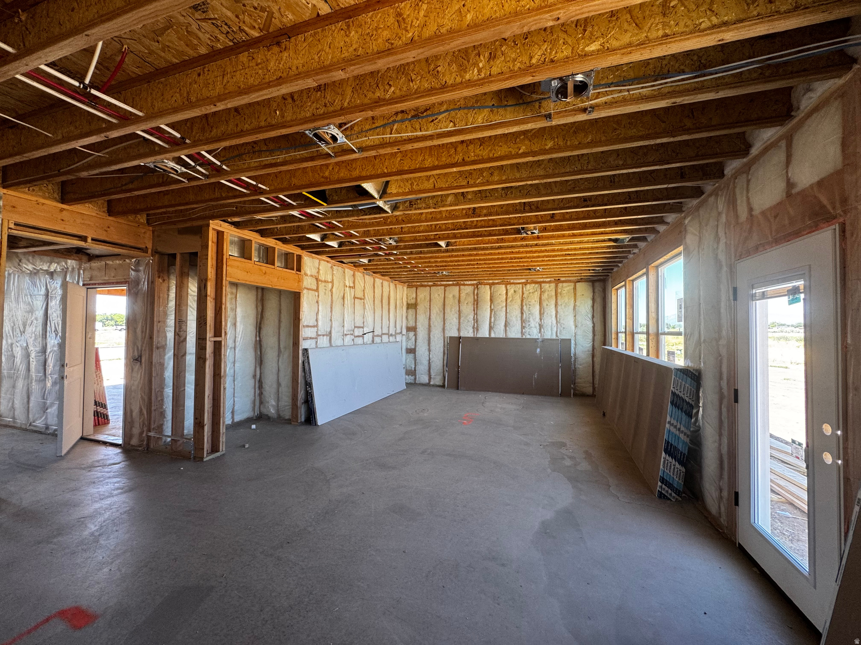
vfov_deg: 85.7
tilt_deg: +1.4
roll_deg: -1.2
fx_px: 348
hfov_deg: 102.1
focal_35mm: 14
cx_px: 430
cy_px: 322
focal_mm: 2.22
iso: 125
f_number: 2.2
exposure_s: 1/99
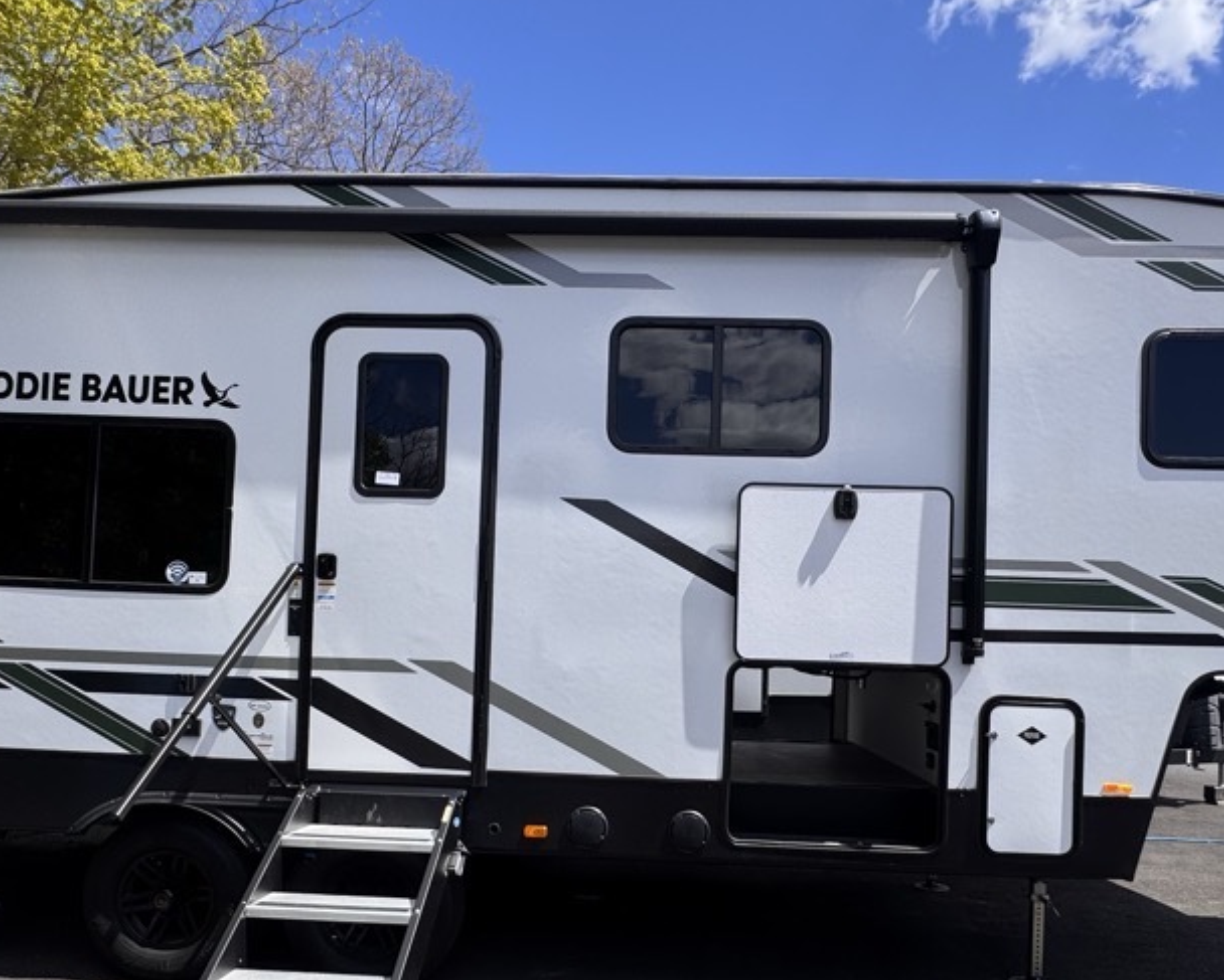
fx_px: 834
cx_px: 648
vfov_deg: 59.8
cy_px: 632
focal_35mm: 23
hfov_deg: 72.5
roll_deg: -0.4
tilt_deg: -1.6
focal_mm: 2.22
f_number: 2.2
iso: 50
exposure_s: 1/1395
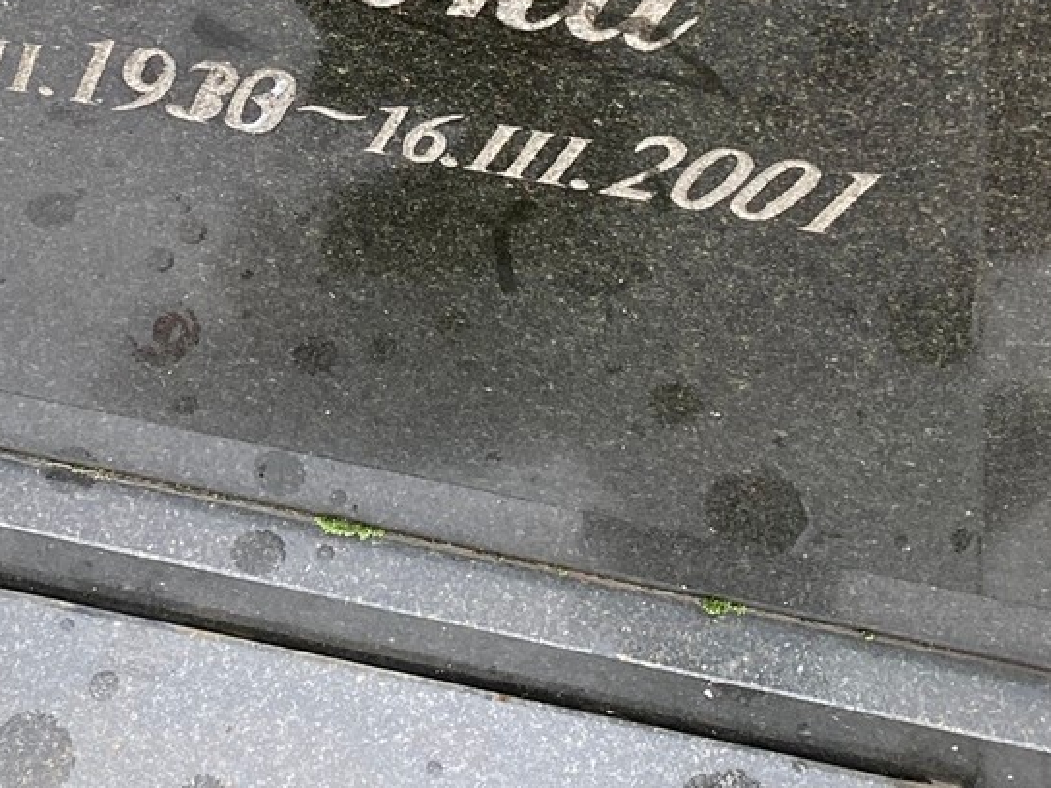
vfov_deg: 20.0
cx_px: 362
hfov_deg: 28.0
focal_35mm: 69
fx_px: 2094
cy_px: -149
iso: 100
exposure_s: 1/121
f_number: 1.8
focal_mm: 4.25
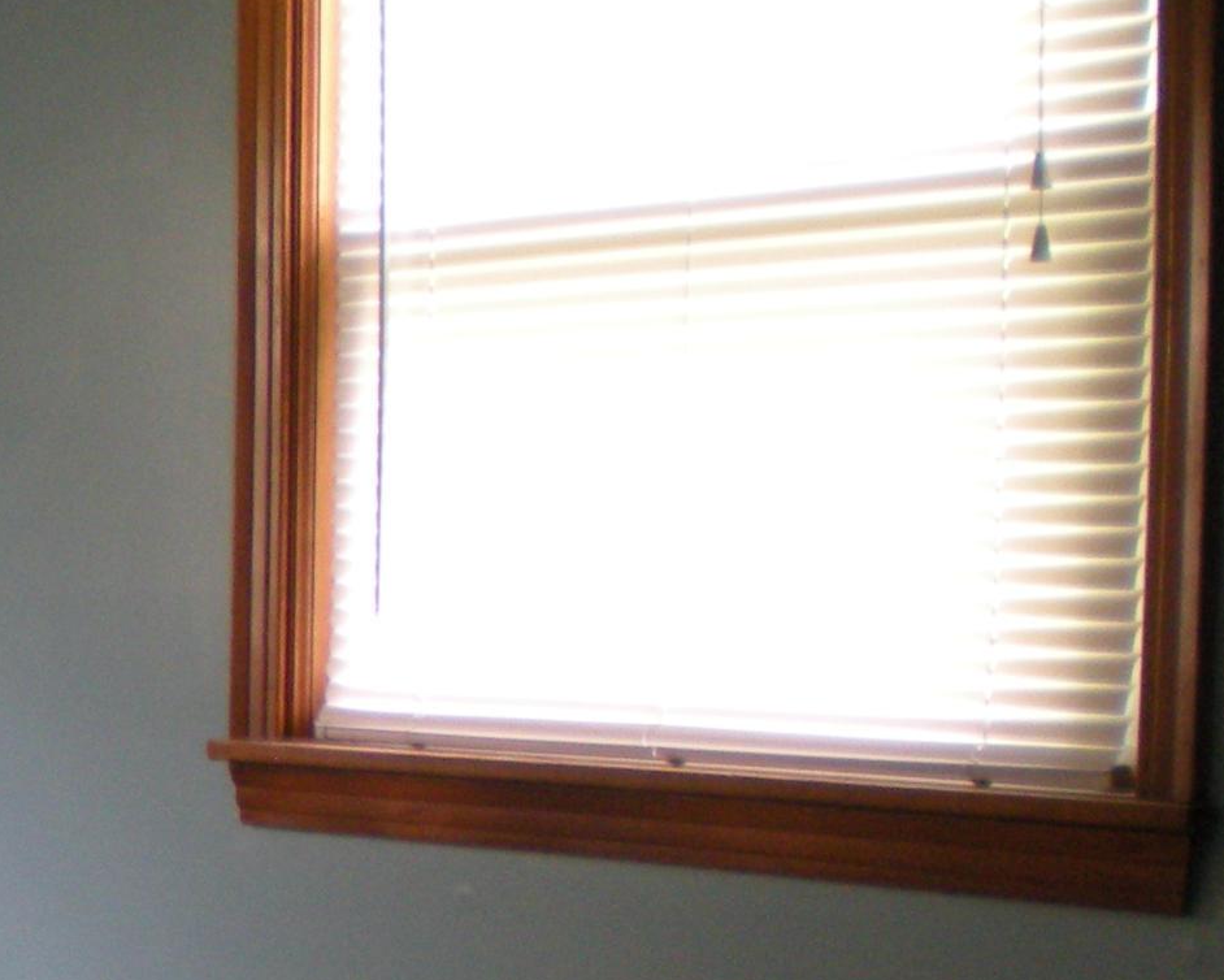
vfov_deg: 14.3
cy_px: 1102
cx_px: -309
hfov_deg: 17.3
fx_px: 3804
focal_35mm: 105
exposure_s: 1/8.5
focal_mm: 6.3
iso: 200
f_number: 3.1
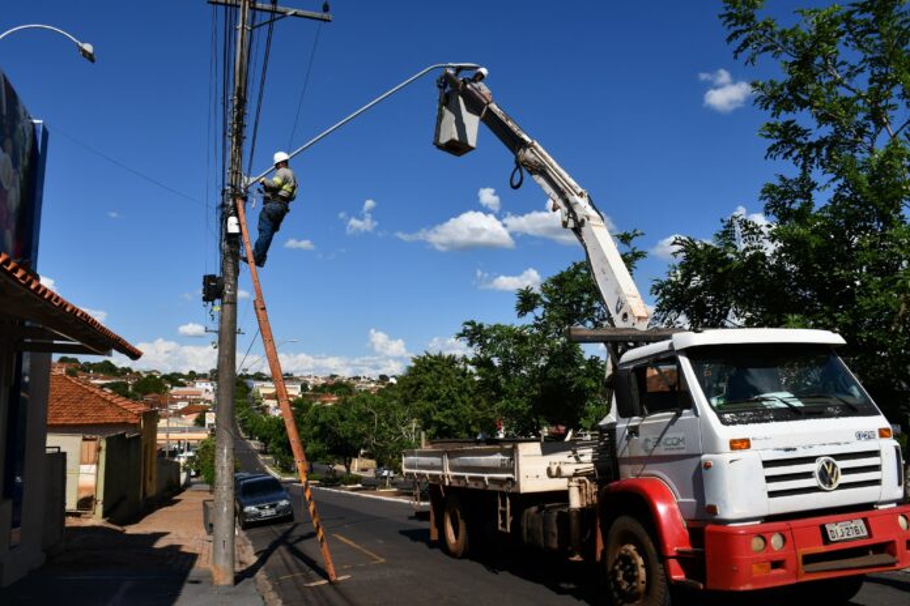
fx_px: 682
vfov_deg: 47.9
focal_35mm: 27
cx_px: 455
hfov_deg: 67.4
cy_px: 303
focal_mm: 18
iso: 100
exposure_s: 1/400
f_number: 10
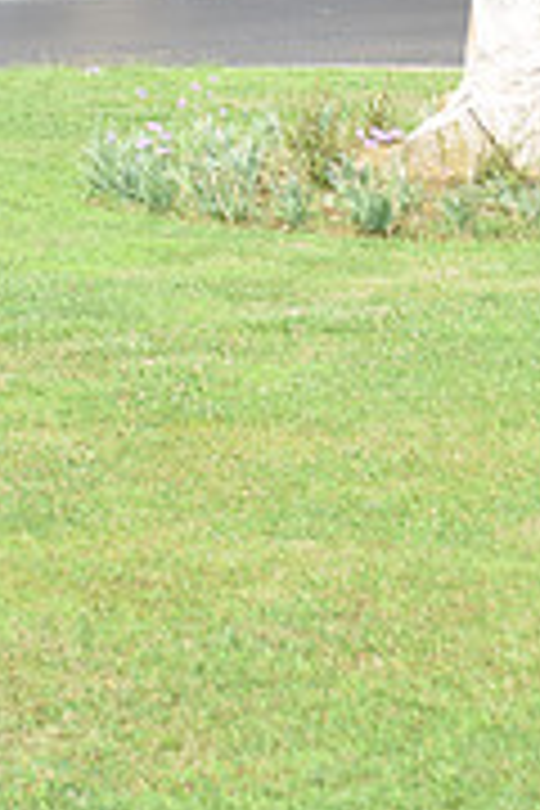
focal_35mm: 177
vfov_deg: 11.3
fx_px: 3982
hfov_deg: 7.7
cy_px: -310
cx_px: 610
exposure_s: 1/200
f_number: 5.6
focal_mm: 55
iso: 64
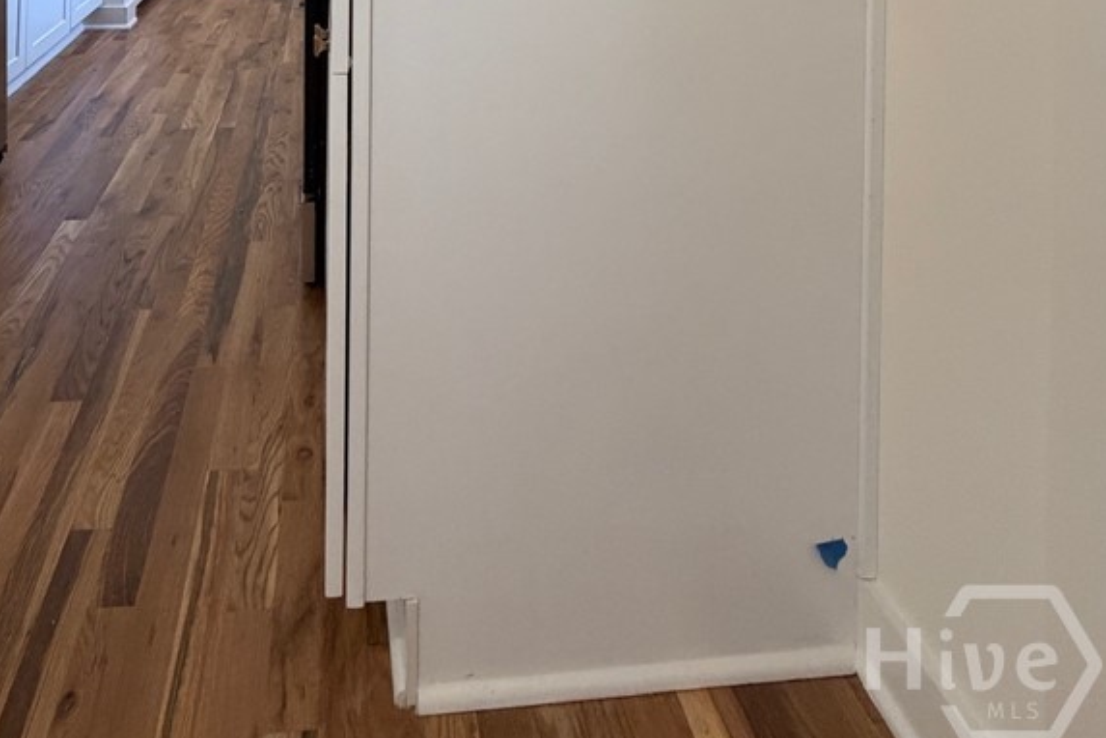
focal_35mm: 26
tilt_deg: -0.1
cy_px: -176
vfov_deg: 36.4
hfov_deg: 67.9
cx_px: 390
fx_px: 799
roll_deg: -0.7
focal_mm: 2.22
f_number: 2.2
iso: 320
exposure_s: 1/98
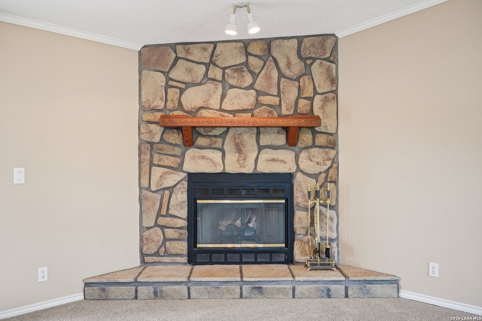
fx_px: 395
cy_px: 160
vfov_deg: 44.3
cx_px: 241
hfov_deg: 62.8
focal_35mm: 30
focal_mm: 29.5
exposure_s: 1/8
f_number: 8
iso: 400
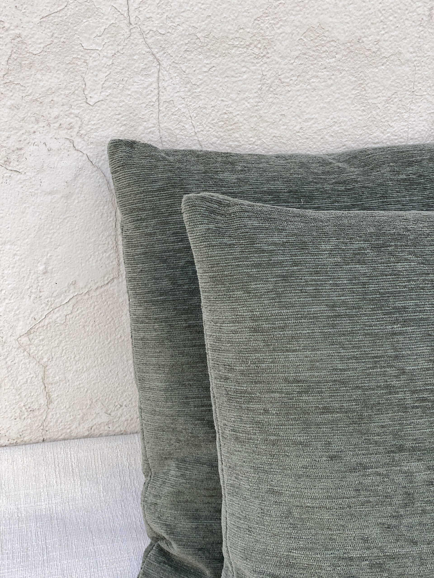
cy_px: 289
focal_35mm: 52
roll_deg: -3.6
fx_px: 869
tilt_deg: -25.6
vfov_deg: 36.8
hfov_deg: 28.0
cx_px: 217
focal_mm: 6
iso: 20
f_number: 2
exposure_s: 1/204
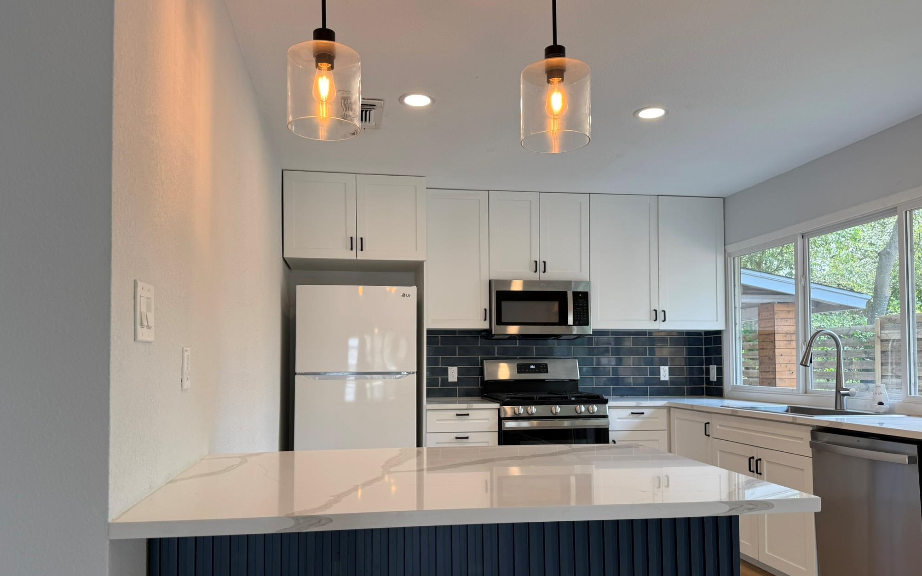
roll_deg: -0.3
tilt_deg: +2.3
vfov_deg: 47.4
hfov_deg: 70.4
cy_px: 330
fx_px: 653
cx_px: 452
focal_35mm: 26
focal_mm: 6.76
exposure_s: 1/120
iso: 64
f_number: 1.78
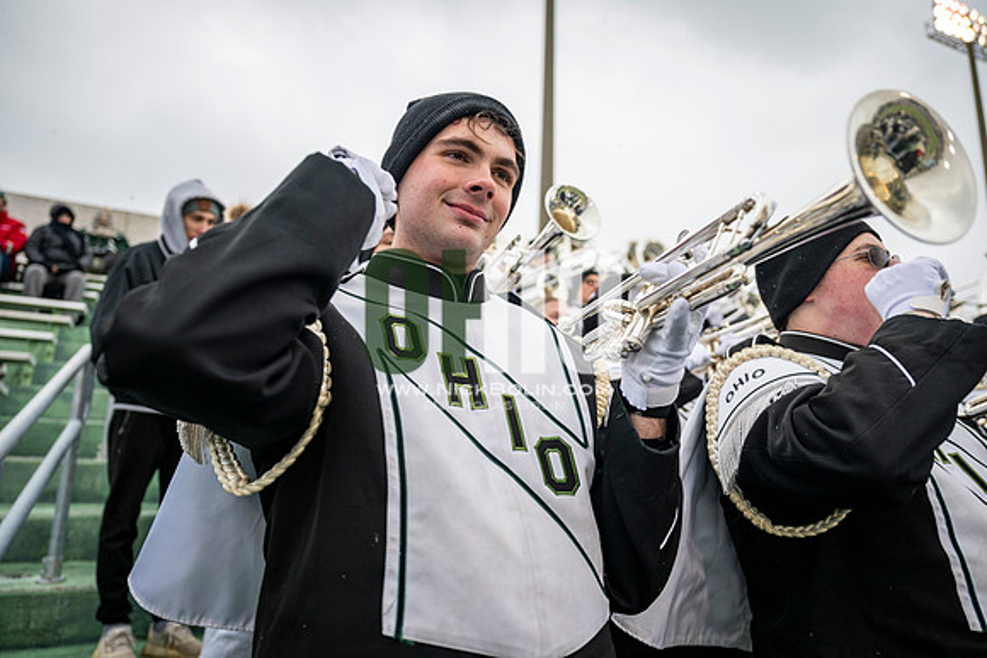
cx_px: 494
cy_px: 329
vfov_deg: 53.2
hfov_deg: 73.7
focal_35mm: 24
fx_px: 658
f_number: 2.8
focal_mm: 24
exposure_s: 1/500
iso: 160
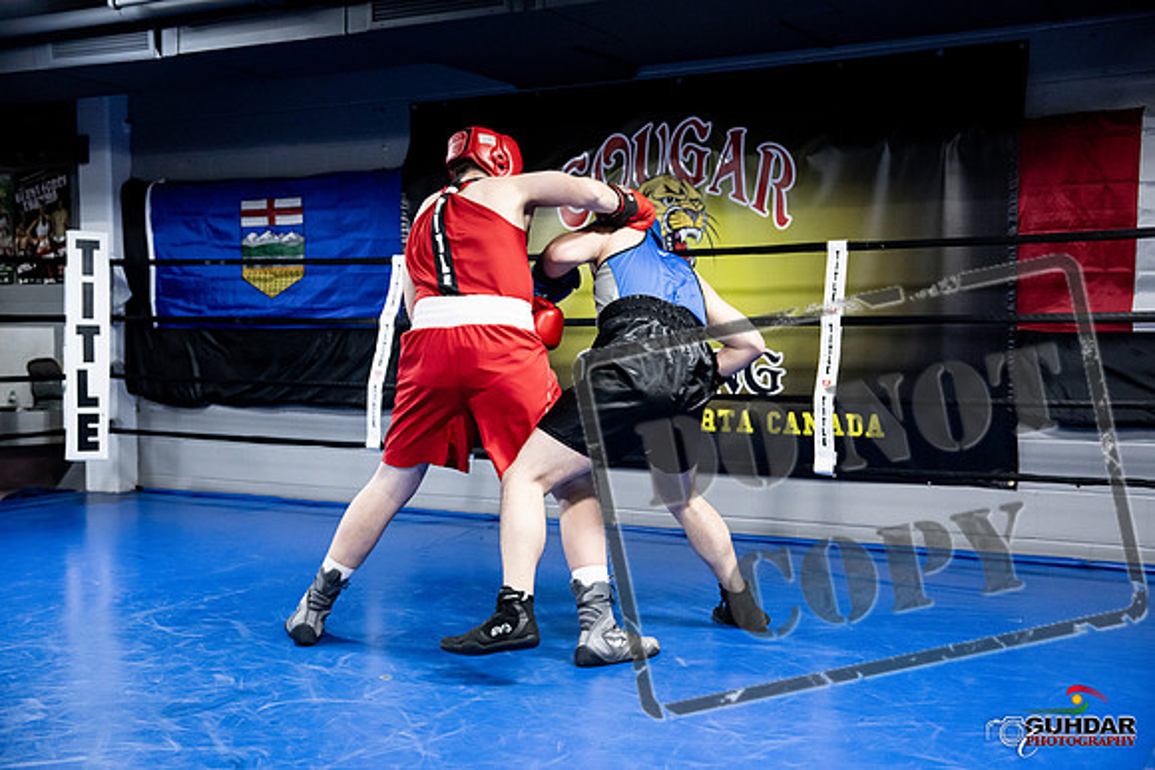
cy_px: 385
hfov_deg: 46.4
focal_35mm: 42
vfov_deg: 31.9
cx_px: 578
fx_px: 1348
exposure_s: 1/1000
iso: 8000
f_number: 2.8
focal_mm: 42
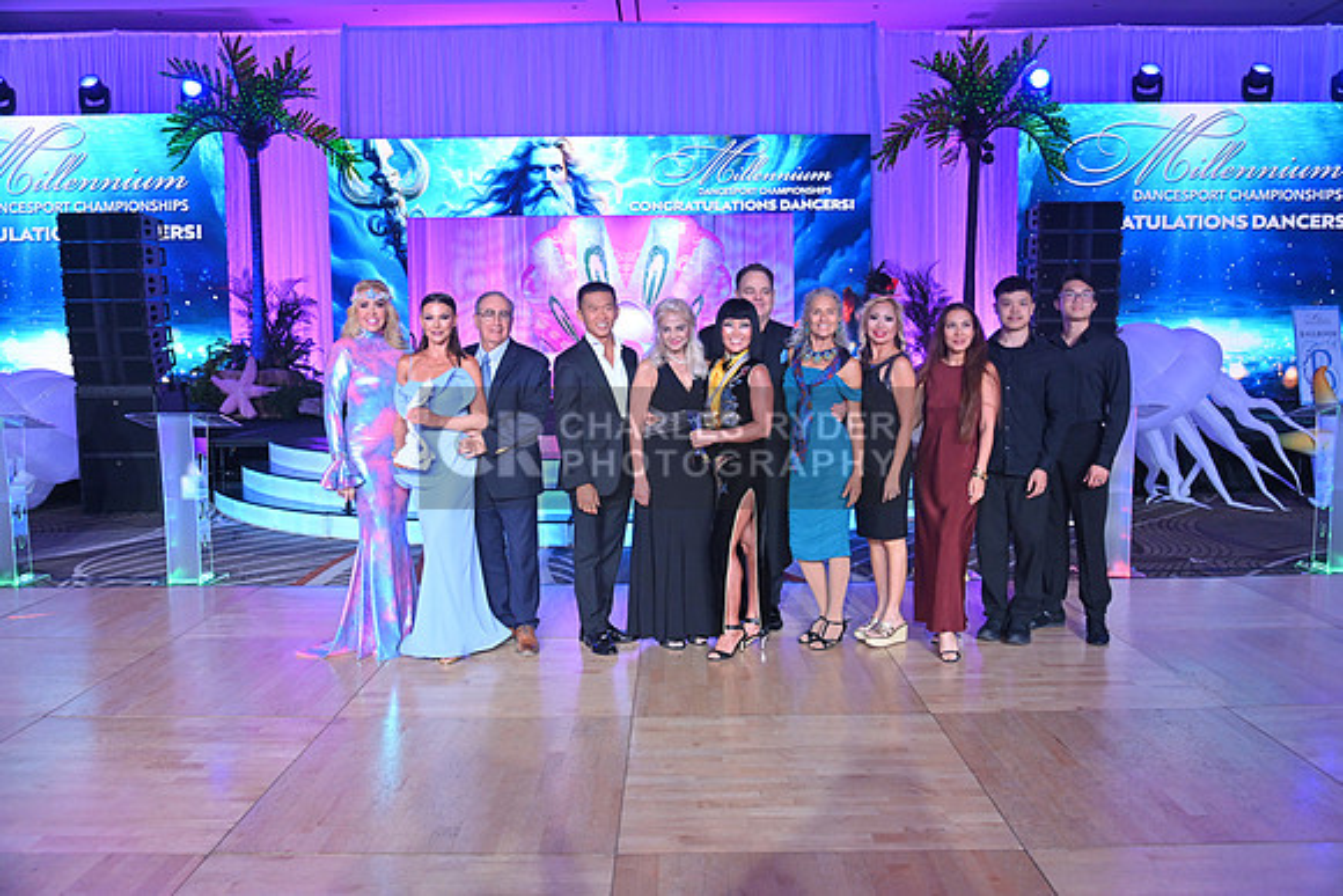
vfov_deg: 43.6
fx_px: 1119
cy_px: 448
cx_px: 672
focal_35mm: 30
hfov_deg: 61.9
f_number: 5
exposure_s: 1/320
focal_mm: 30
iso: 2000
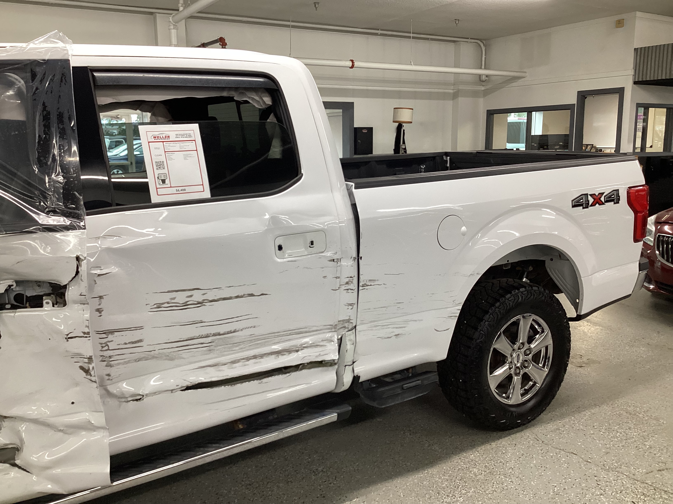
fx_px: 603
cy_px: 252
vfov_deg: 45.4
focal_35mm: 31
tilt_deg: -12.6
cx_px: 336
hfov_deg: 58.4
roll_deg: +1.1
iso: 125
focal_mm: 3.3
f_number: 2.4
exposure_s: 1/50
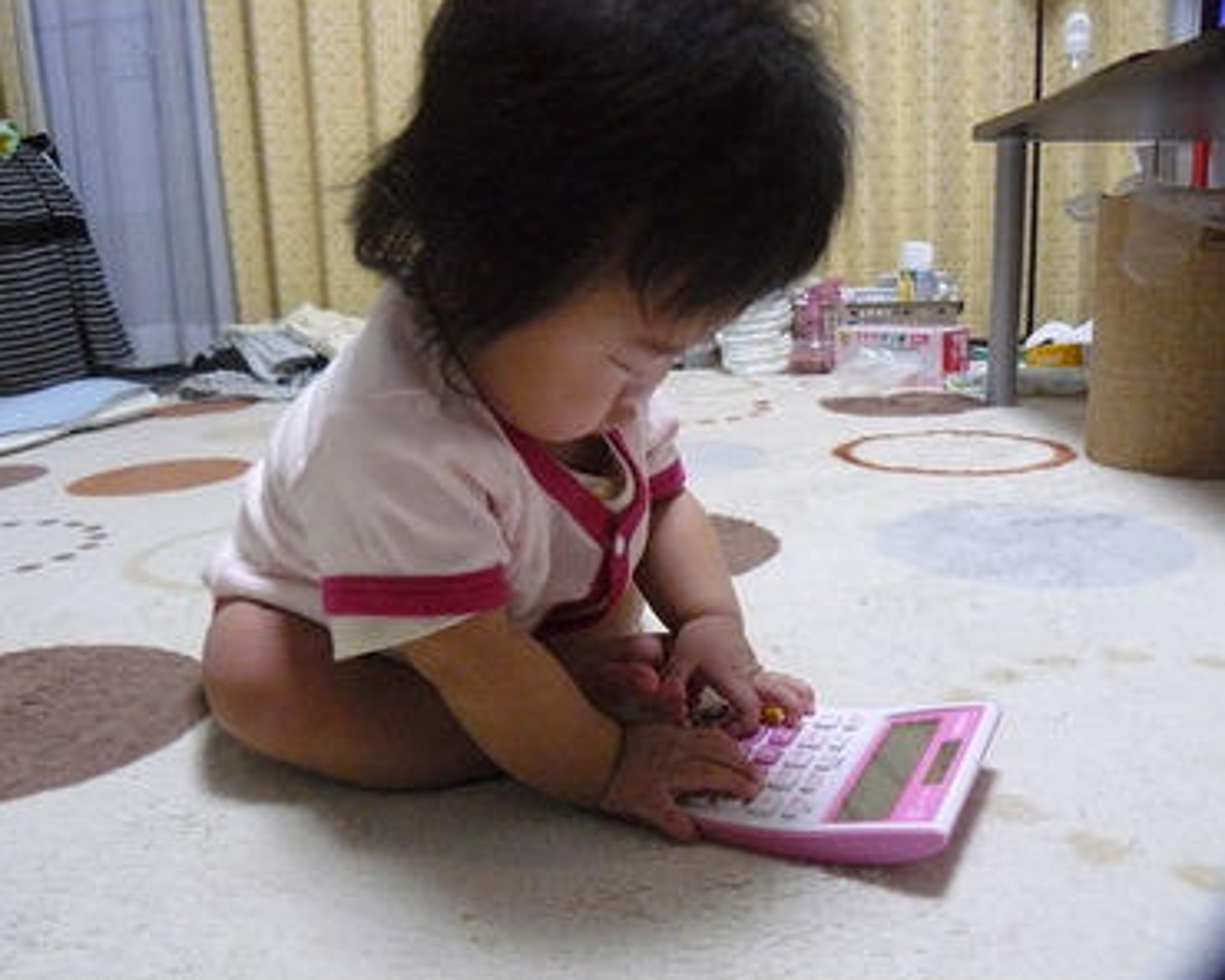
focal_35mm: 38
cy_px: 493
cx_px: 573
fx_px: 1378
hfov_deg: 47.9
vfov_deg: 39.2
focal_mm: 6
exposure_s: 1/15
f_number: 2.8
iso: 400
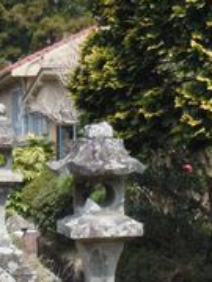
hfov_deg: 11.0
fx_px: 1086
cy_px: 294
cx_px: -22
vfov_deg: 14.5
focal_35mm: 133
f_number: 9.2
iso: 400
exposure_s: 1/400
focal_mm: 8.1
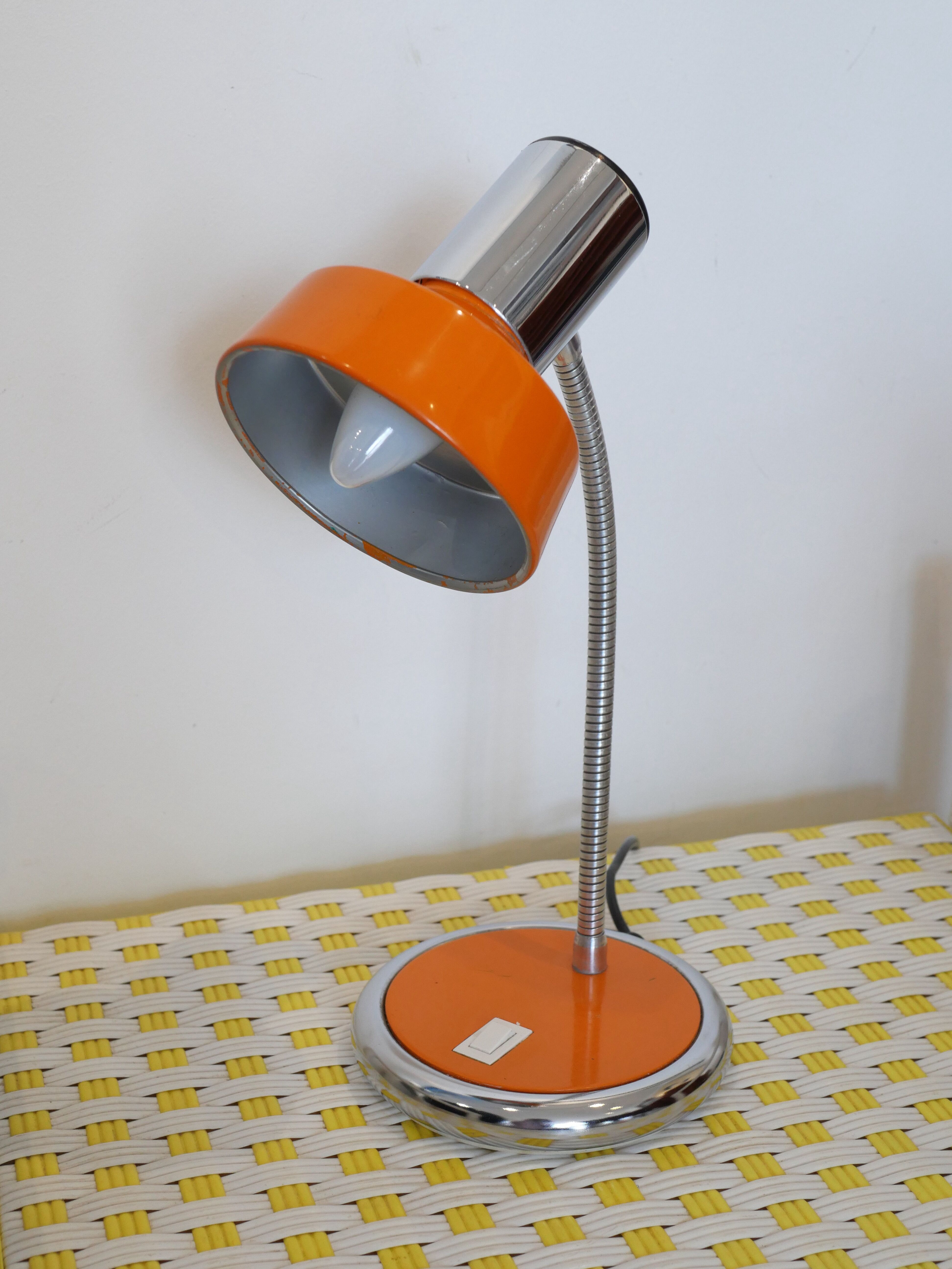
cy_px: 634
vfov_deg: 38.2
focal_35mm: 50
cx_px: 476
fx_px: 1833
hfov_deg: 29.1
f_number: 5
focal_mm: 25
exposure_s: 1/60
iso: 1000
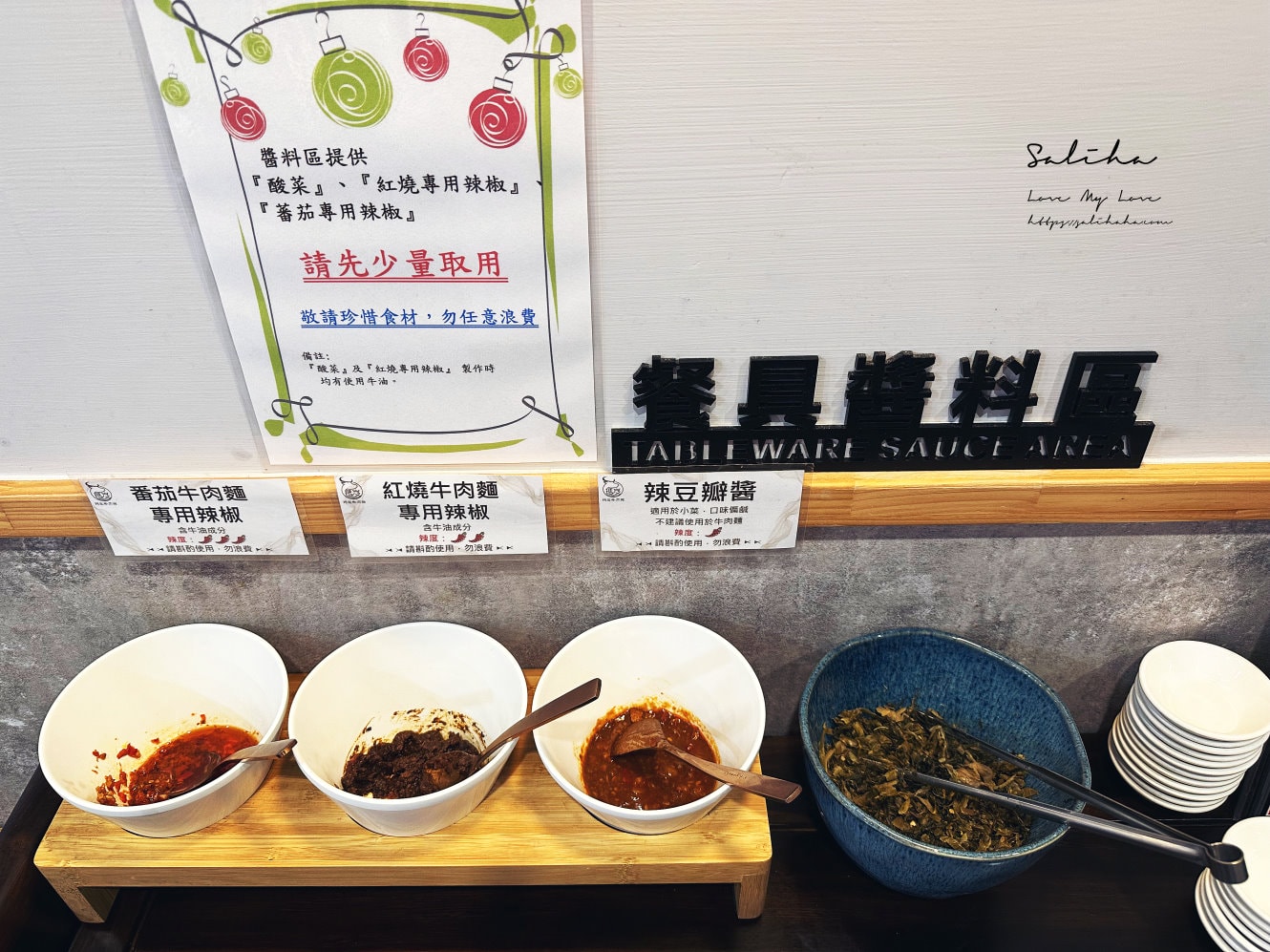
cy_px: 476
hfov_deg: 71.6
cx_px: 635
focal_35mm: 24
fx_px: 880
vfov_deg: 56.8
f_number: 1.78
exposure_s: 1/60
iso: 125
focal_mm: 6.86
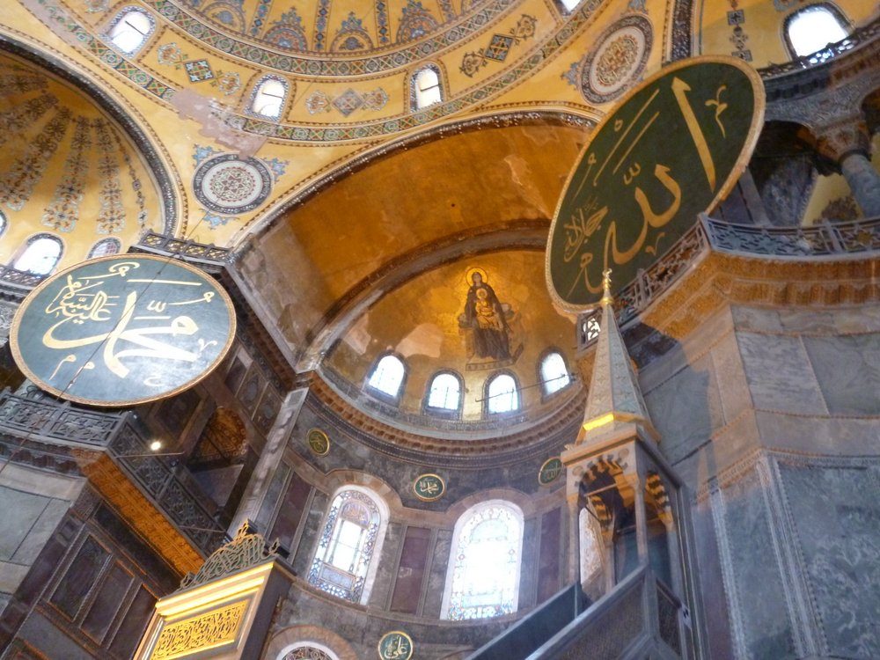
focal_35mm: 28
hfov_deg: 63.4
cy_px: 330
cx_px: 440
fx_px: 712
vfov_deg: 49.7
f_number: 3.1
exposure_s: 1/8
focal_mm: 5
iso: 400
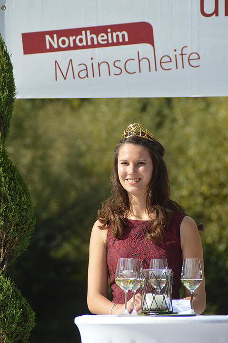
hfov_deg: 4.6
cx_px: 114
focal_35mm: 300
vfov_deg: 6.9
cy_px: 172
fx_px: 2854
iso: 800
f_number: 6.3
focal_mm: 200
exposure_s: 1/2500
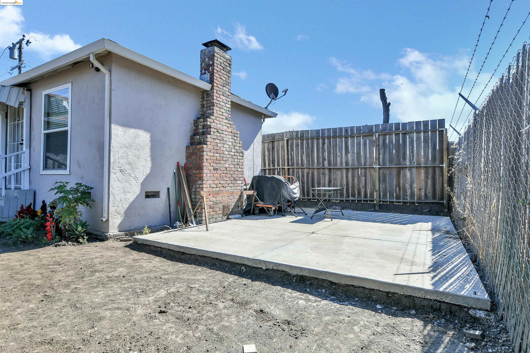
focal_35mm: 15
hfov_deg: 100.4
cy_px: 176
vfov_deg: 77.3
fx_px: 221
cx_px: 265
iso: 200
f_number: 5
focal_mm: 10
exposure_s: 1/500
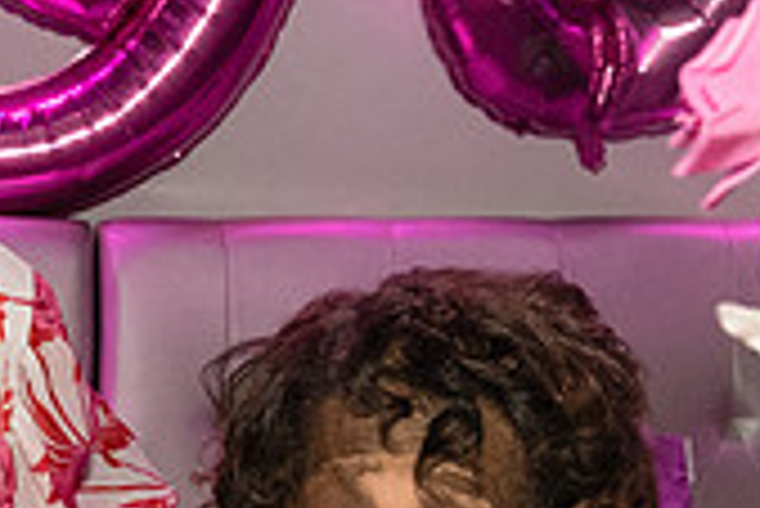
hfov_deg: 15.6
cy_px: 658
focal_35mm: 126
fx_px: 2662
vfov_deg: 10.7
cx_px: -179
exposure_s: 1/200
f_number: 4.5
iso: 4000
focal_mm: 31
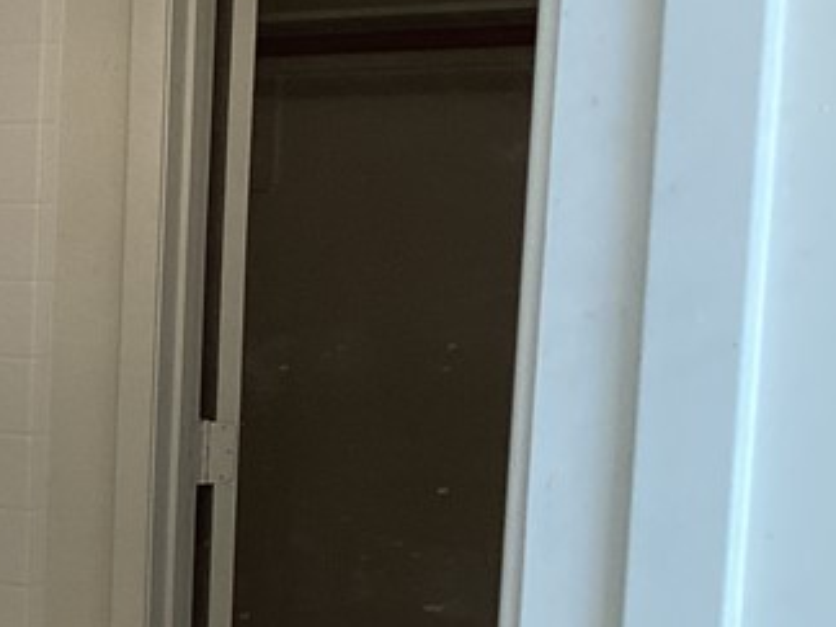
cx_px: -423
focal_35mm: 98
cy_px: 488
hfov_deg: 17.9
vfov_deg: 15.0
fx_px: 2367
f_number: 2.4
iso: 64
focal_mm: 3.3
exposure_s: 1/50
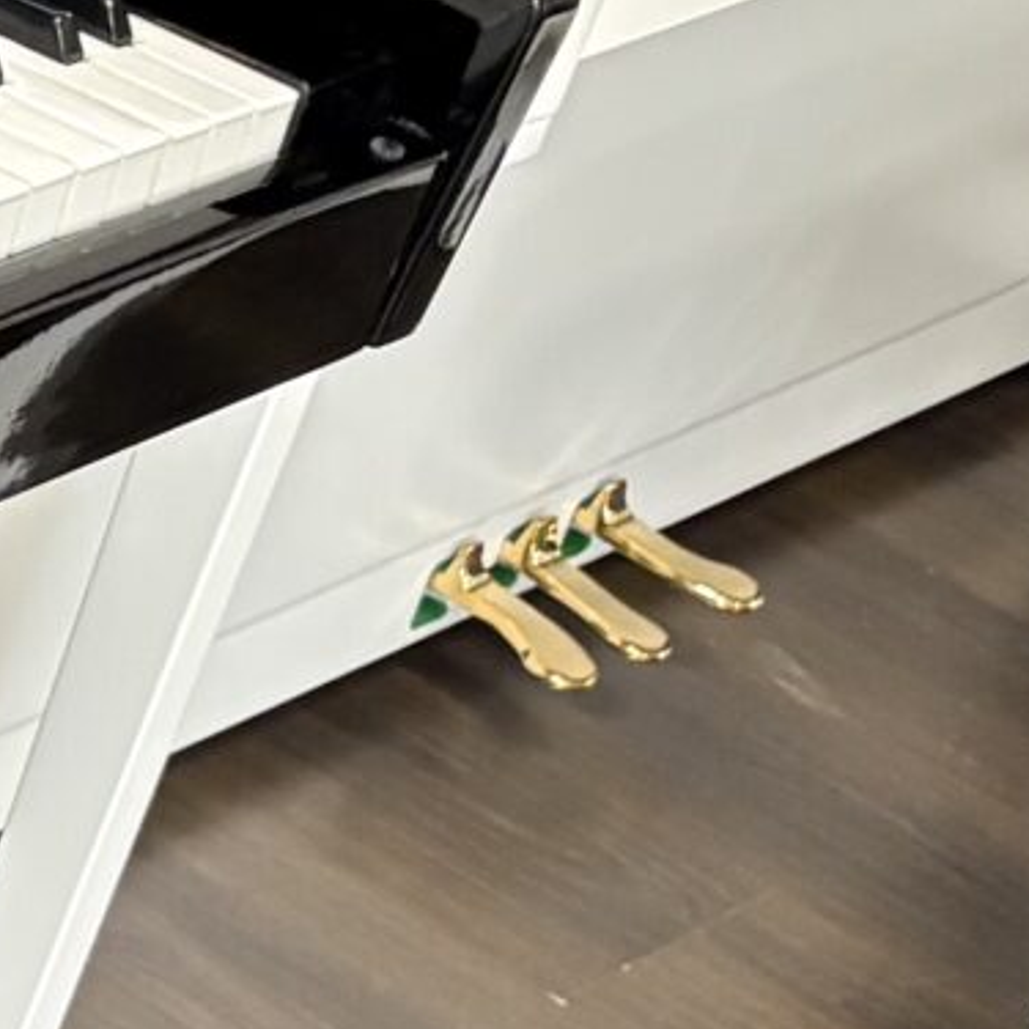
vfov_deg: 11.1
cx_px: -1833
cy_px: 472
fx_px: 5280
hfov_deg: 9.3
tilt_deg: -31.8
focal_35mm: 157
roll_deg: -7.4
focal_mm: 5.96
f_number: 1.6
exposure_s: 1/50
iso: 320
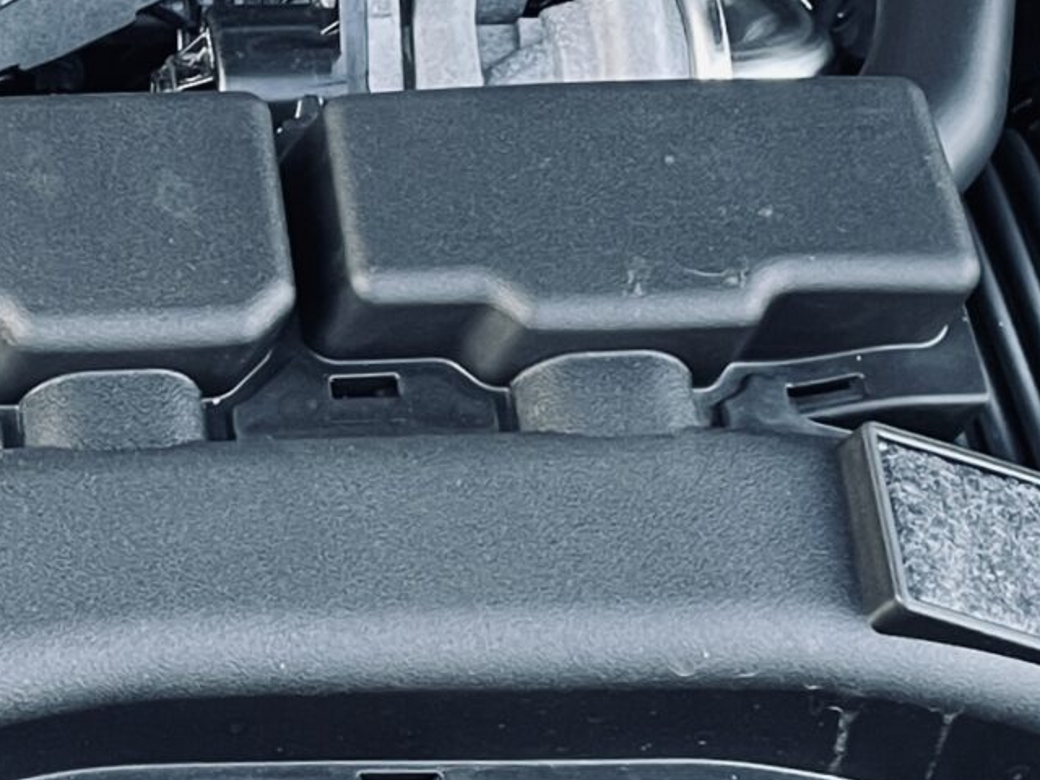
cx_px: 148
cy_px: -186
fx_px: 3125
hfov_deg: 18.6
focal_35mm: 104
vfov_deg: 13.8
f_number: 1.6
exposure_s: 1/60
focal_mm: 4.2
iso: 200
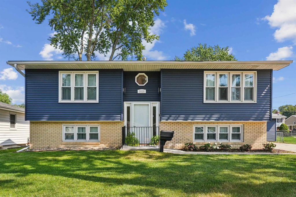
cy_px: 98
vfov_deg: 55.1
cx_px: 148
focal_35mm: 23
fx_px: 189
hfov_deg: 76.1
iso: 400
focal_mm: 23
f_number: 9
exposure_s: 1/320
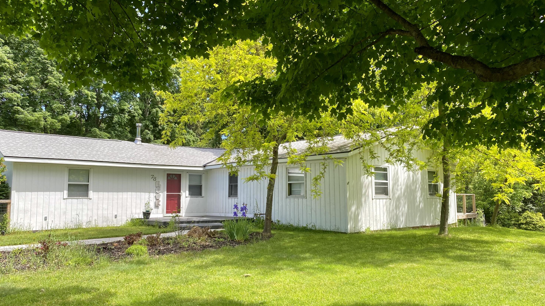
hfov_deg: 66.1
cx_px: 266
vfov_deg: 40.2
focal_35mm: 29
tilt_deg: +4.6
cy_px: 156
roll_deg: -0.5
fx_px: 419
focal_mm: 4.25
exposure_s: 1/706
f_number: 1.8
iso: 32
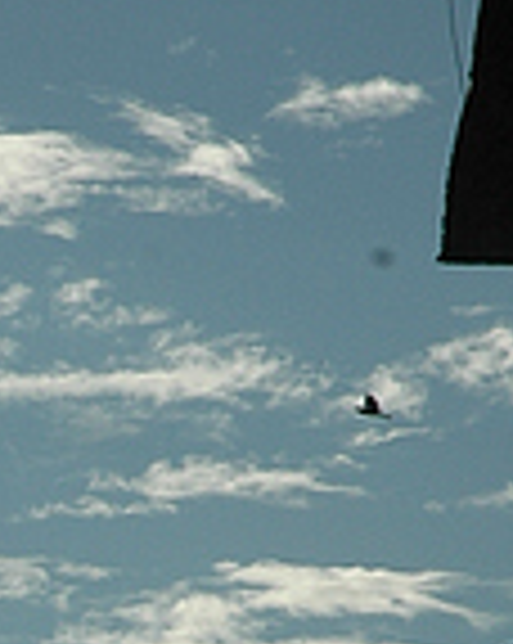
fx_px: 9167
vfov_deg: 4.0
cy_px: 829
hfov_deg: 3.2
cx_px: -191
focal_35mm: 482
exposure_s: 1/640
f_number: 16
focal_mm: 70
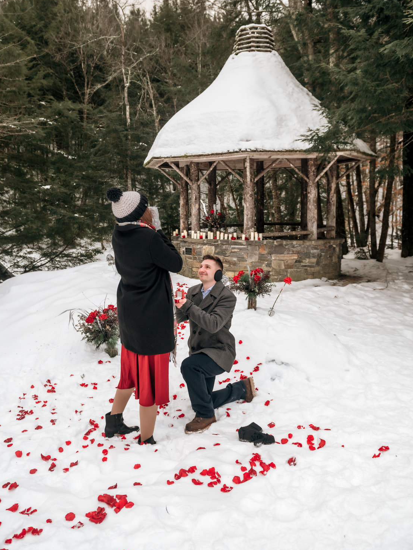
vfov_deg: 65.2
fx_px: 429
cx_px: 200
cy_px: 251
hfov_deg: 51.4
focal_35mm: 27
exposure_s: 1/640
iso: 200
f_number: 3.5
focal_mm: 24
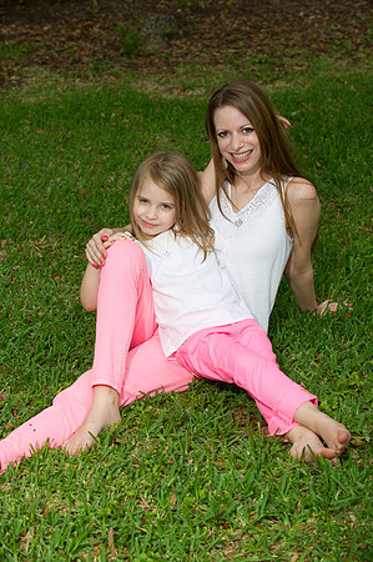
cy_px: 281
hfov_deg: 16.6
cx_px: 186
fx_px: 1277
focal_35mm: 82
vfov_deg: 24.8
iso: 200
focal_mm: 82
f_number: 5
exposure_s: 1/250
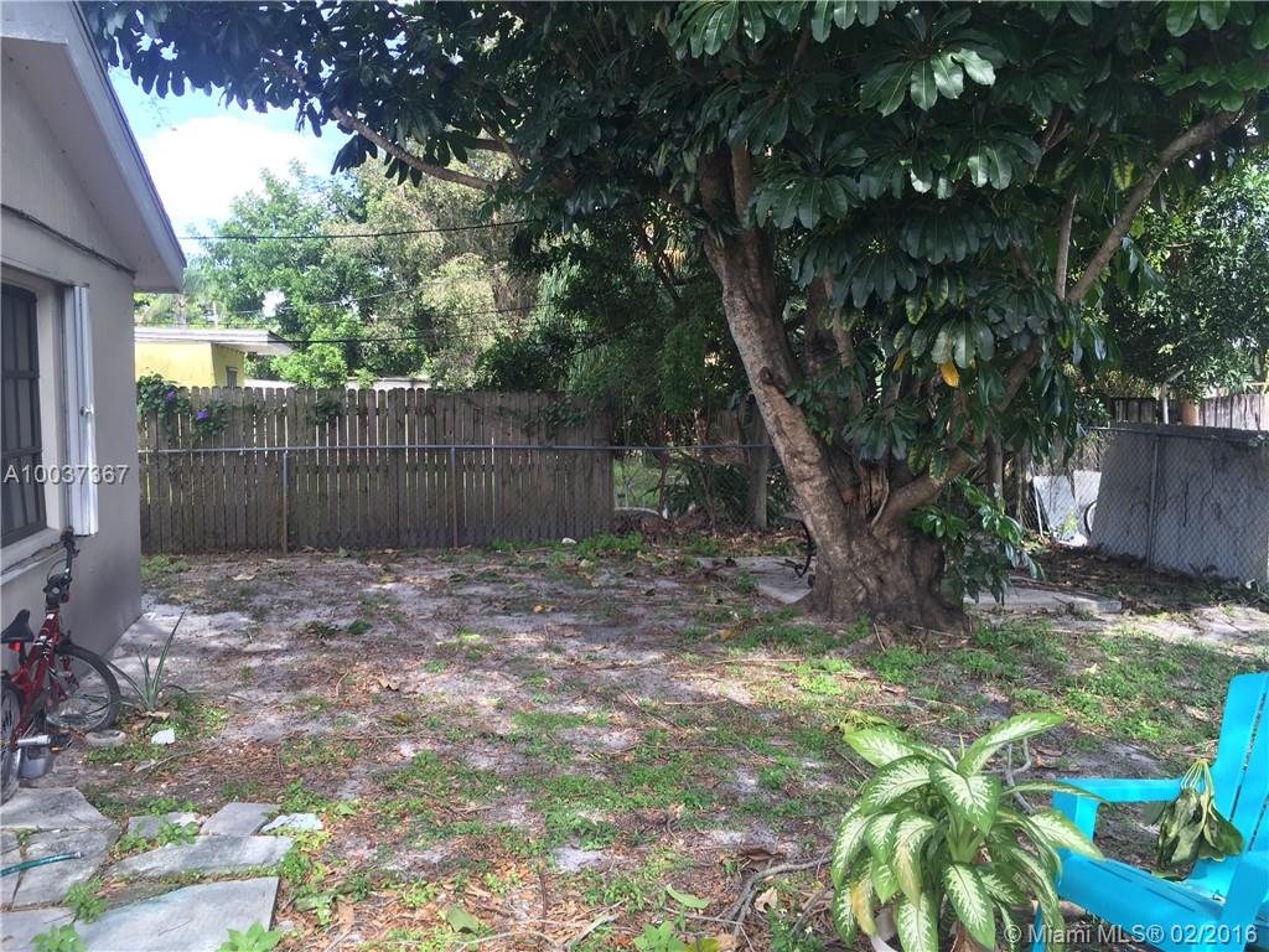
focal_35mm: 29
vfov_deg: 48.2
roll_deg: -0.4
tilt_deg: -3.1
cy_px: 476
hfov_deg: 61.7
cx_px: 634
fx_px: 1063
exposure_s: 1/166
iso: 32
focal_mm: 4.15
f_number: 2.2
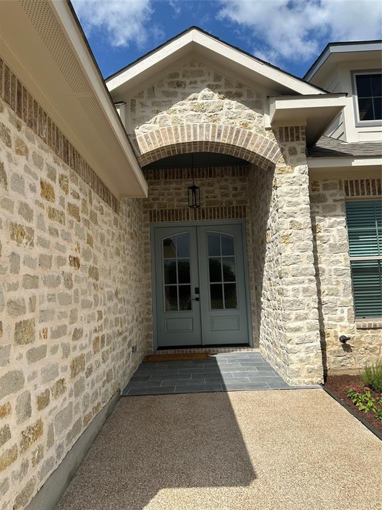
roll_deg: +0.1
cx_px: 191
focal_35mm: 24
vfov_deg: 71.6
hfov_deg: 56.8
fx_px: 353
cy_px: 255
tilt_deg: +5.1
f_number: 1.78
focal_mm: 6.86
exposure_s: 1/5525
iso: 80
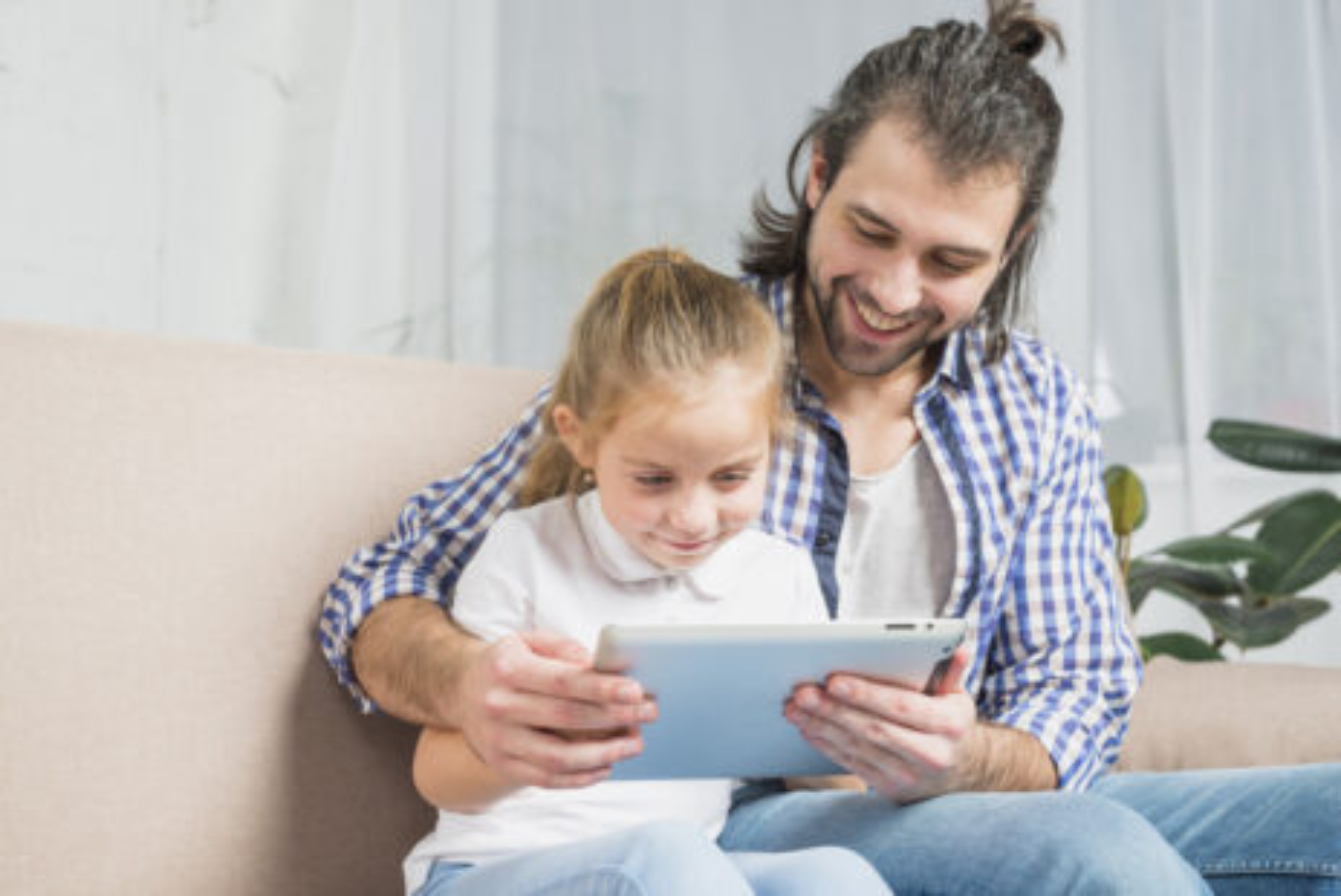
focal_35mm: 50
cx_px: 670
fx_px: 1864
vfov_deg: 27.0
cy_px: 448
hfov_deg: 39.6
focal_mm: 50
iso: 125
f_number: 5.6
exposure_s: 1/160
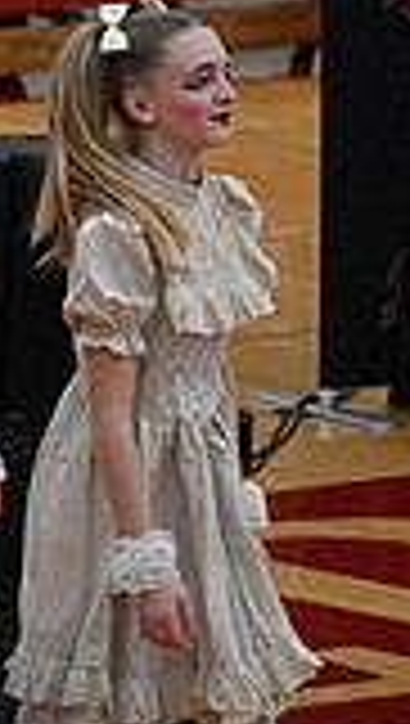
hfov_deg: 1.6
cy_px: -34
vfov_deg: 2.9
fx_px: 14520
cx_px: -793
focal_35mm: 754
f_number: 4
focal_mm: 200
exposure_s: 1/400
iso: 4000
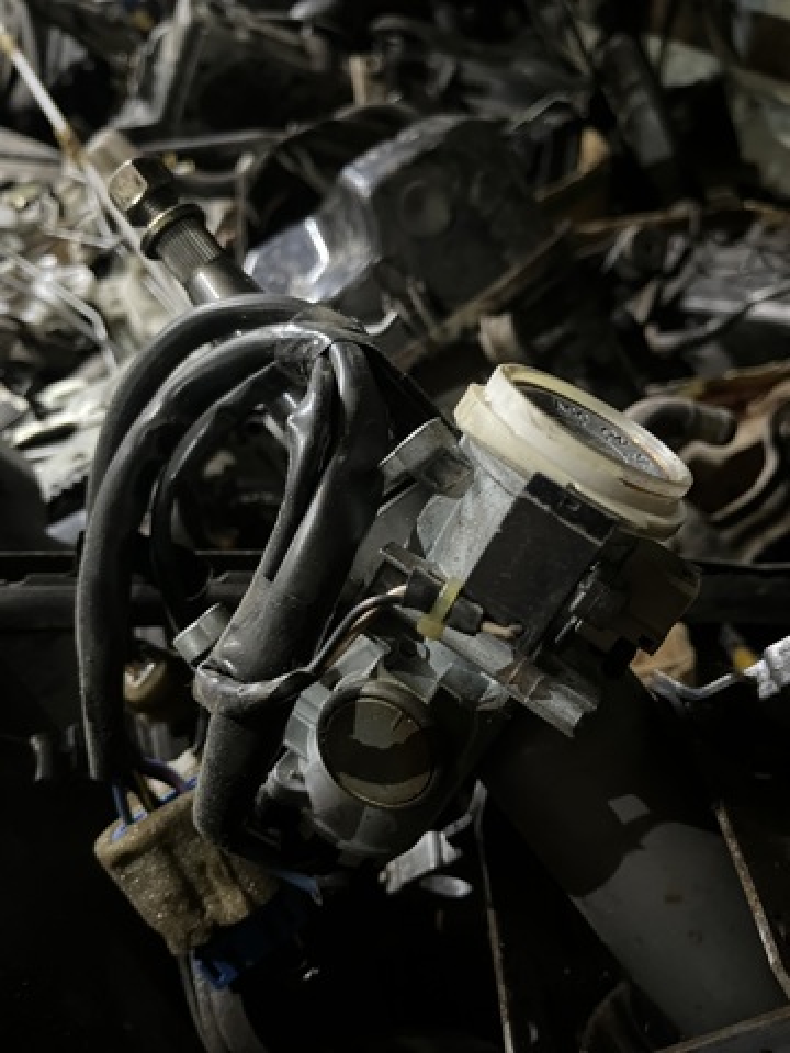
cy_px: 526
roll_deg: -1.6
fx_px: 791
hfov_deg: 53.1
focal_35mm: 26
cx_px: 395
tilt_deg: -40.7
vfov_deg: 67.3
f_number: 1.6
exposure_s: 1/20
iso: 800
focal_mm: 5.1
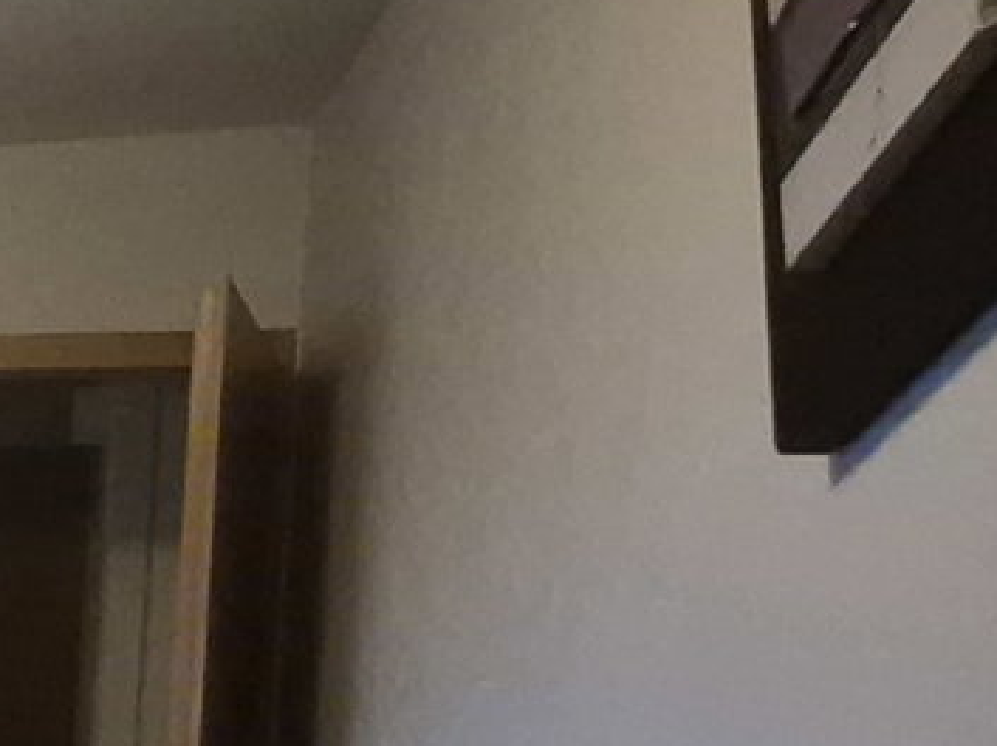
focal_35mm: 59
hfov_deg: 17.0
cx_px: -1209
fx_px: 1698
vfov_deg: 24.3
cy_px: 613
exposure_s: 1/33
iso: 1250
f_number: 2.2
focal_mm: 1.74
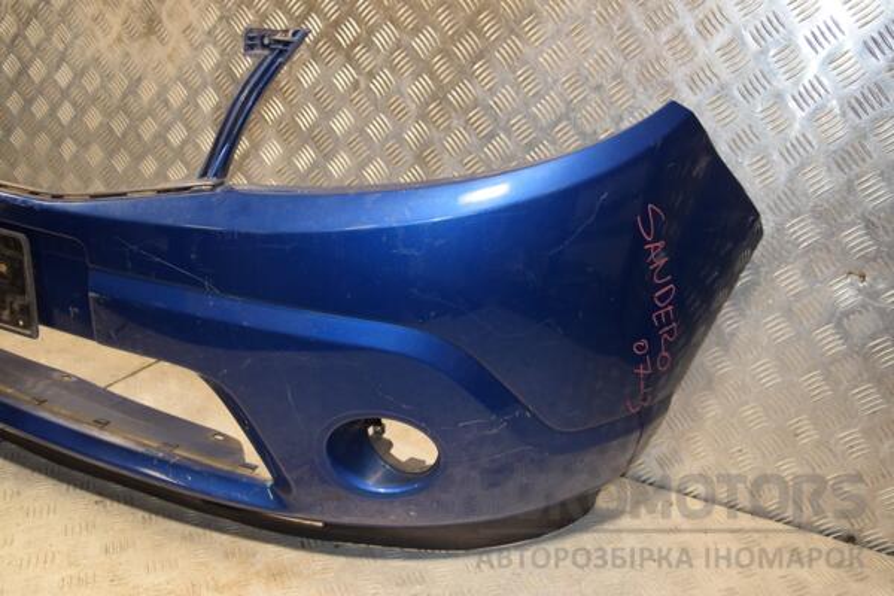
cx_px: 447
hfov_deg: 57.2
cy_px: 298
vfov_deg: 40.0
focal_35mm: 33
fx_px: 819
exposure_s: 1/200
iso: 800
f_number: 5
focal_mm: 22
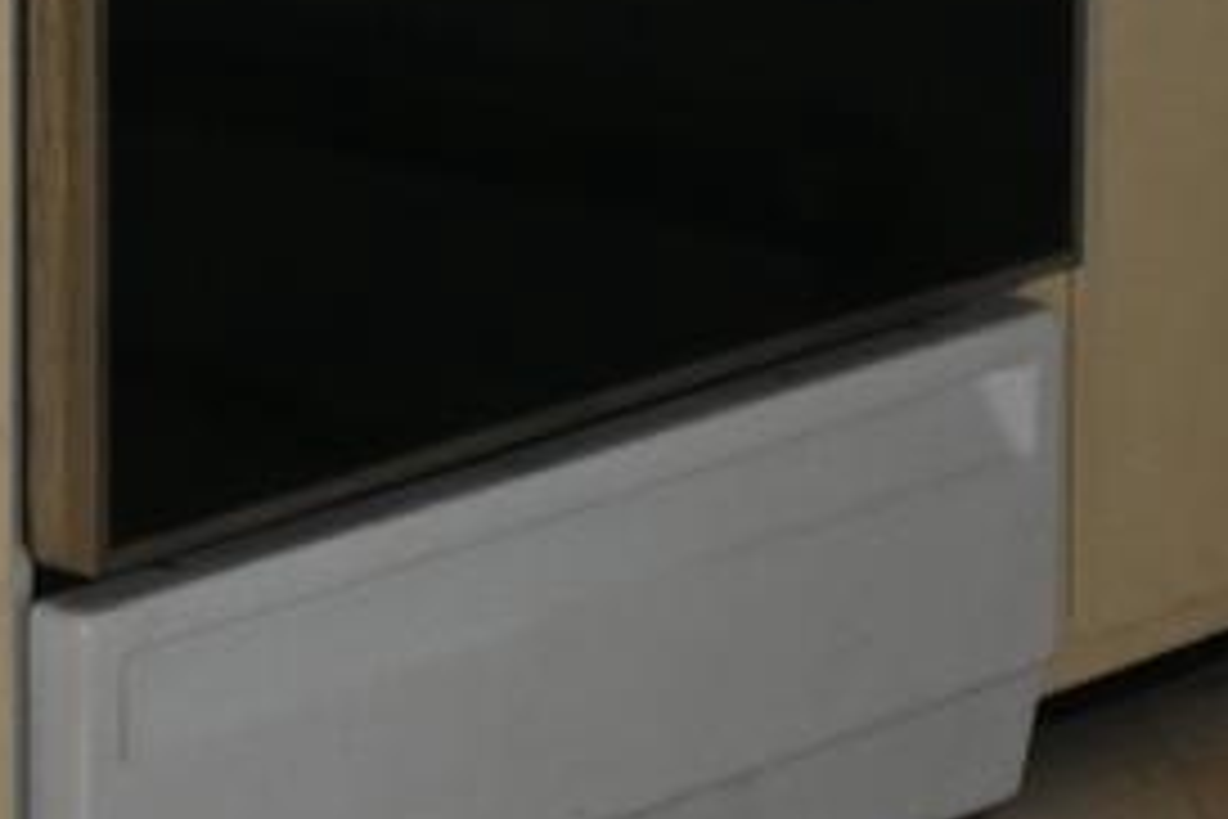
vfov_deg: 5.3
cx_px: -1215
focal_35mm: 254
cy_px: -596
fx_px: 8651
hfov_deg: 7.8
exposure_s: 1/60
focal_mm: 22.5
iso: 450
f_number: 4
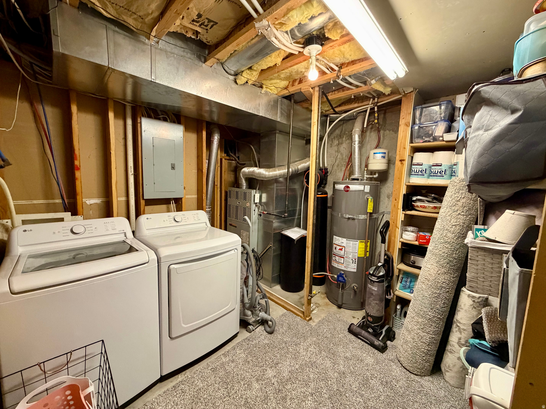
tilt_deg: -5.9
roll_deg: -2.1
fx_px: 221
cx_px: 273
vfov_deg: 85.7
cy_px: 204
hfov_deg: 102.1
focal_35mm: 14
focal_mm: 2.22
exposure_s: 1/60
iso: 500
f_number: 2.2
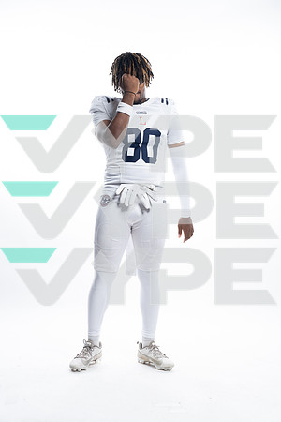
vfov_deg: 38.2
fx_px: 609
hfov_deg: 26.0
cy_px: 211
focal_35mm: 52
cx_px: 140
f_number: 5.6
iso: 200
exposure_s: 1/250
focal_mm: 52
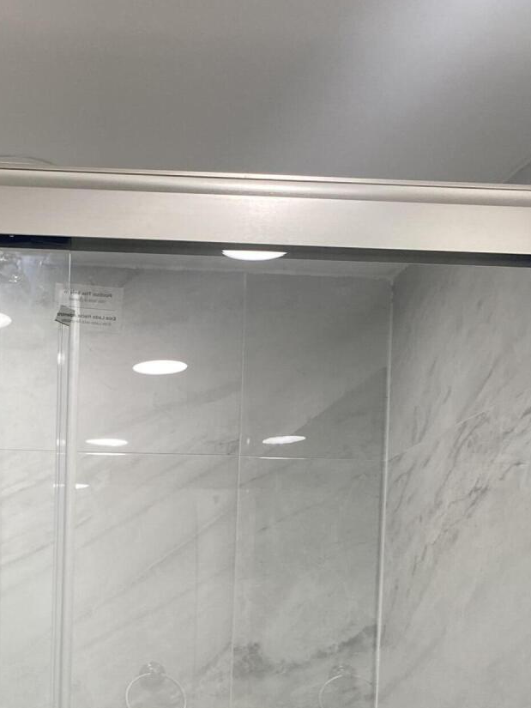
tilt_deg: -3.7
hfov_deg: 22.4
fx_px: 1288
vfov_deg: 27.5
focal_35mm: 63
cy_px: 824
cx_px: 7
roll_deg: -0.8
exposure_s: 1/120
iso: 80
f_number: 1.8
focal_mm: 4.25
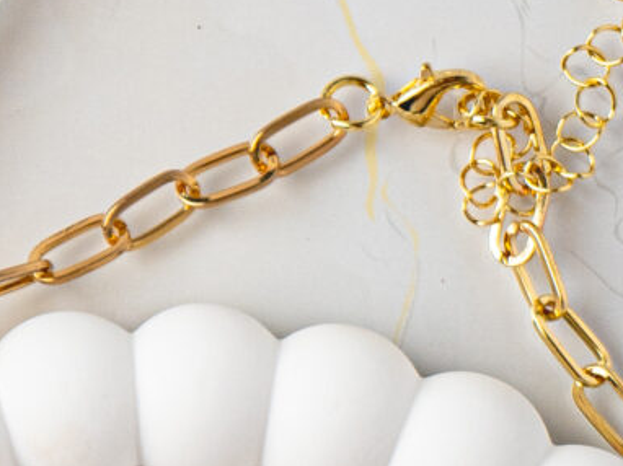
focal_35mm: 387
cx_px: -73
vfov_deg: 3.8
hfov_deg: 5.1
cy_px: 733
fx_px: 6961
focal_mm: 60
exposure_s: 1/160
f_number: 7.1
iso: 400
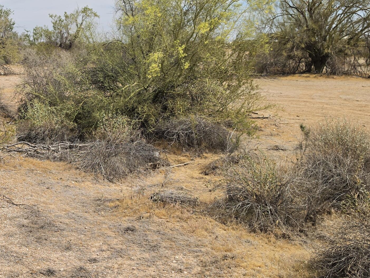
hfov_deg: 37.4
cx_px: 71
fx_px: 524
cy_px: 135
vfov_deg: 29.7
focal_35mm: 49
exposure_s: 1/7939
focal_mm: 6.5
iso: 50
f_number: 1.4
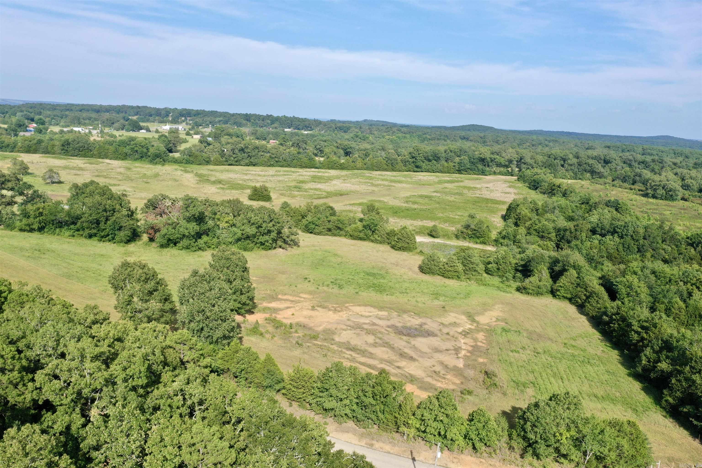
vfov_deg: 46.4
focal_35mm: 28
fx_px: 546
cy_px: 234
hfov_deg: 65.5
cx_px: 351
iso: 100
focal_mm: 10.26
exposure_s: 1/320
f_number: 6.3
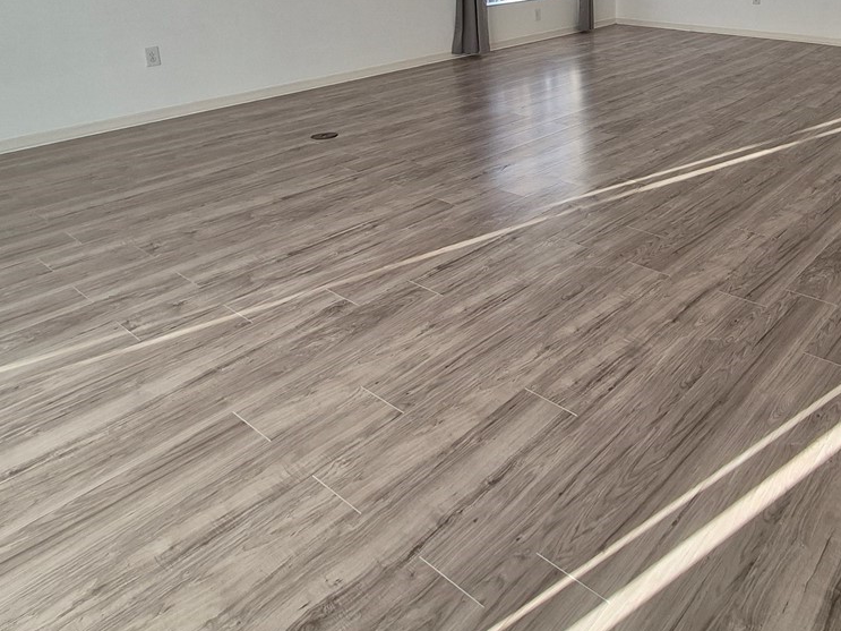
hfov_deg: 59.9
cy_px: 57
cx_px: 634
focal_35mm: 28
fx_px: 680
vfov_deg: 44.9
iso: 80
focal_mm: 1.74
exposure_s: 1/60
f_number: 2.2
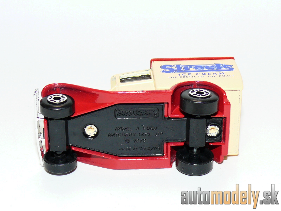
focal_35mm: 87
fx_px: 706
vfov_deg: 17.0
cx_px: 140
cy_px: 106
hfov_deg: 22.5
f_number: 4
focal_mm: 12.3
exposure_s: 1/30
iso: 100
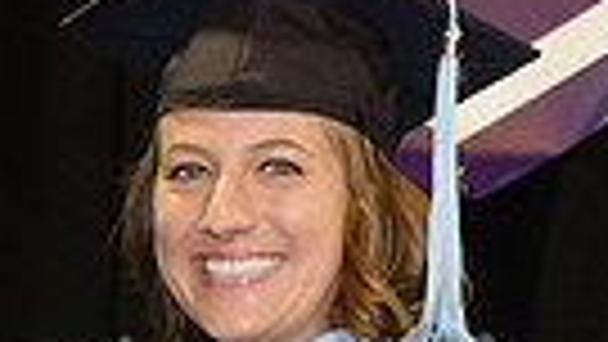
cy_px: 590
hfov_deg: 8.9
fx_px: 3902
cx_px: -7
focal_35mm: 242
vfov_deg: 5.0
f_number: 4
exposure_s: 1/125
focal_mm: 24.9
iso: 1250
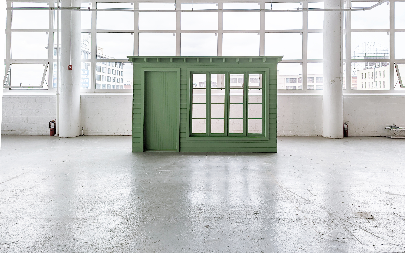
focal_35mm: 26
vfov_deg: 47.3
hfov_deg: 70.4
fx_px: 287
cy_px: 100
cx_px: 206
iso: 47
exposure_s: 1/833
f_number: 1.85
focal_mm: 6.81
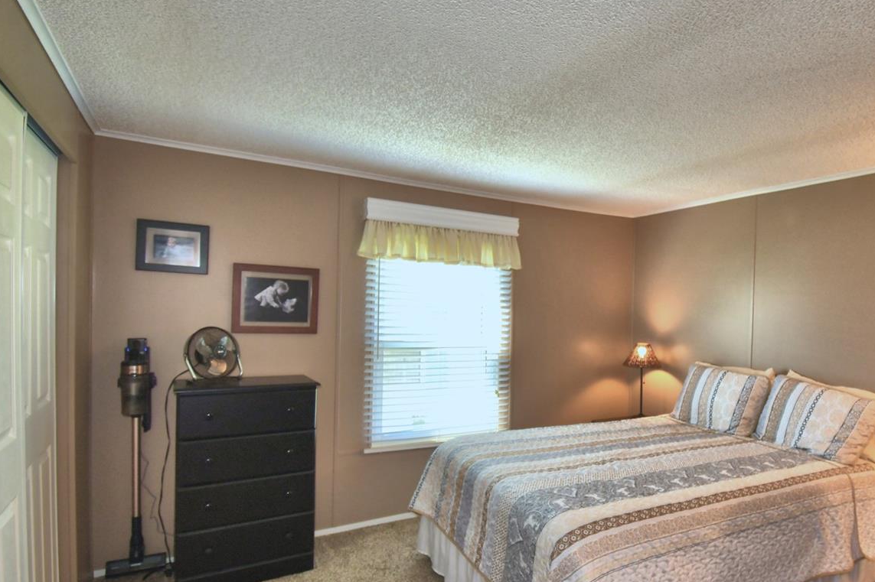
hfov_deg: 79.3
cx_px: 560
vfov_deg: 59.3
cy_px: 318
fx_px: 510
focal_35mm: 21
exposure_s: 1/30
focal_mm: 10
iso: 200
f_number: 4.5
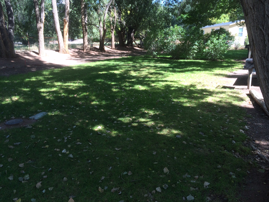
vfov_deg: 46.8
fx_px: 233
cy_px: 101
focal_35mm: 30
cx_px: 134
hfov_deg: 60.0
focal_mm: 4.12
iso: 32
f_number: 2.2
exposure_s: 1/277
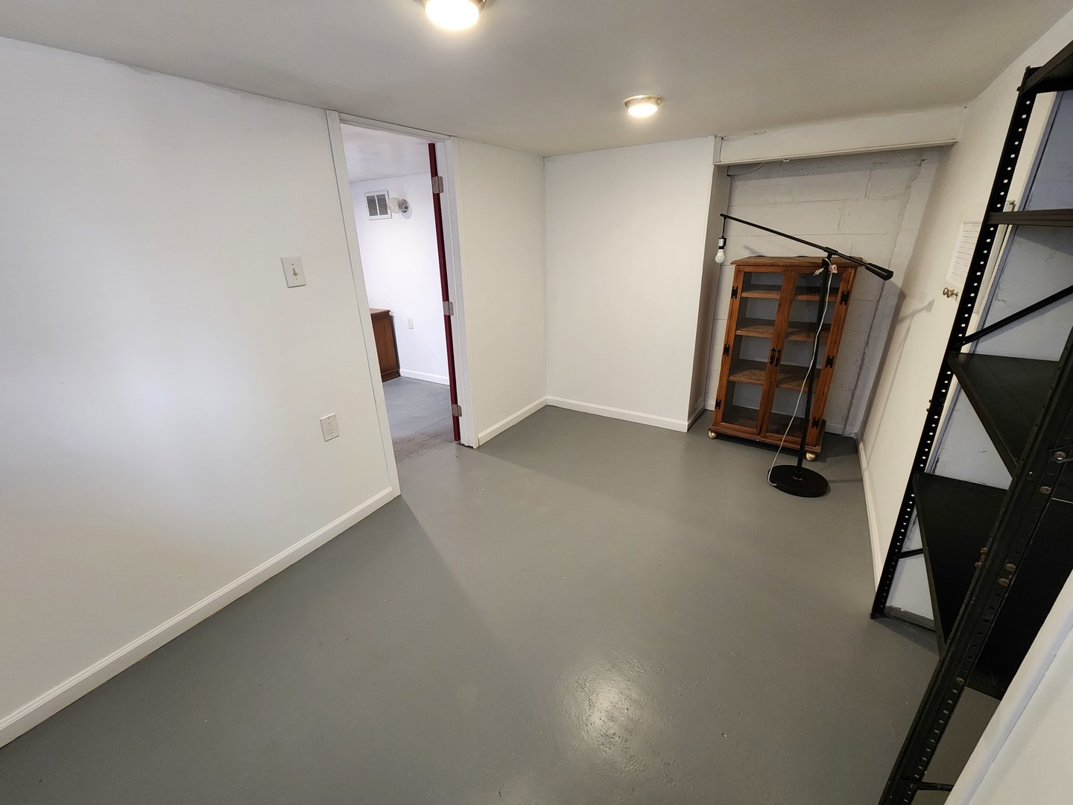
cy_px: 402
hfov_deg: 106.2
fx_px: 403
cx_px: 536
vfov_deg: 89.9
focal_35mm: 13
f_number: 2.2
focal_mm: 2.2
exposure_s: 1/40
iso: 320
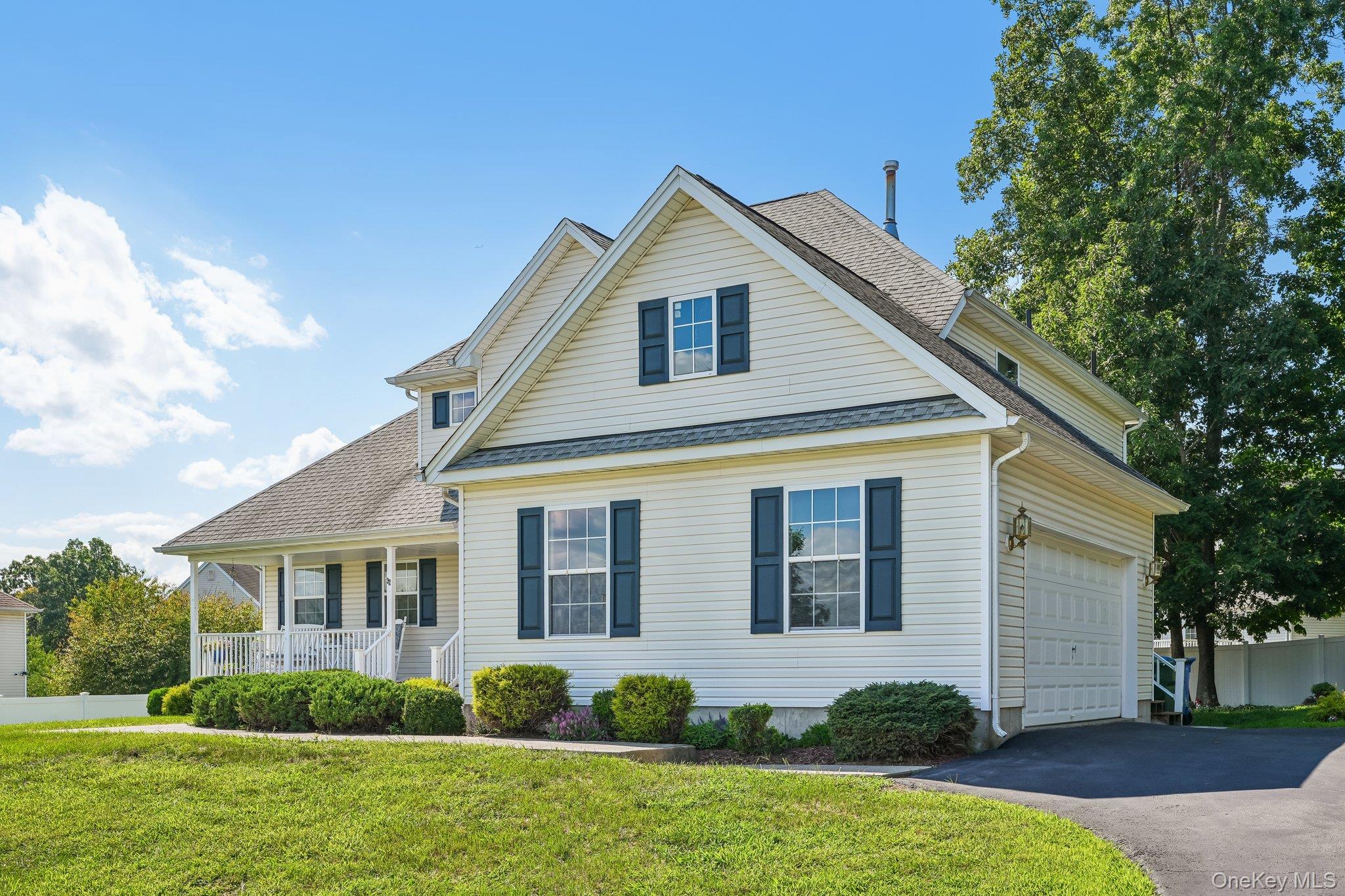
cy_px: 448
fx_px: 1307
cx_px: 672
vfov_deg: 37.8
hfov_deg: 54.4
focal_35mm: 35
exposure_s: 1/250
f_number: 8
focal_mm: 35
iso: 100
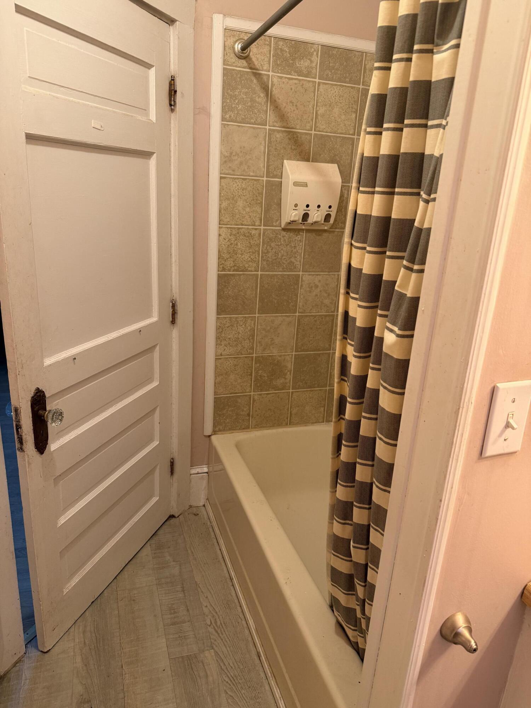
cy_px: 354
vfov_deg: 71.6
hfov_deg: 56.8
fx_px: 491
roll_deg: -3.9
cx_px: 266
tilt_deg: -17.8
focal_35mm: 24
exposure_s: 1/60
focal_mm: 6.76
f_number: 1.78
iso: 250
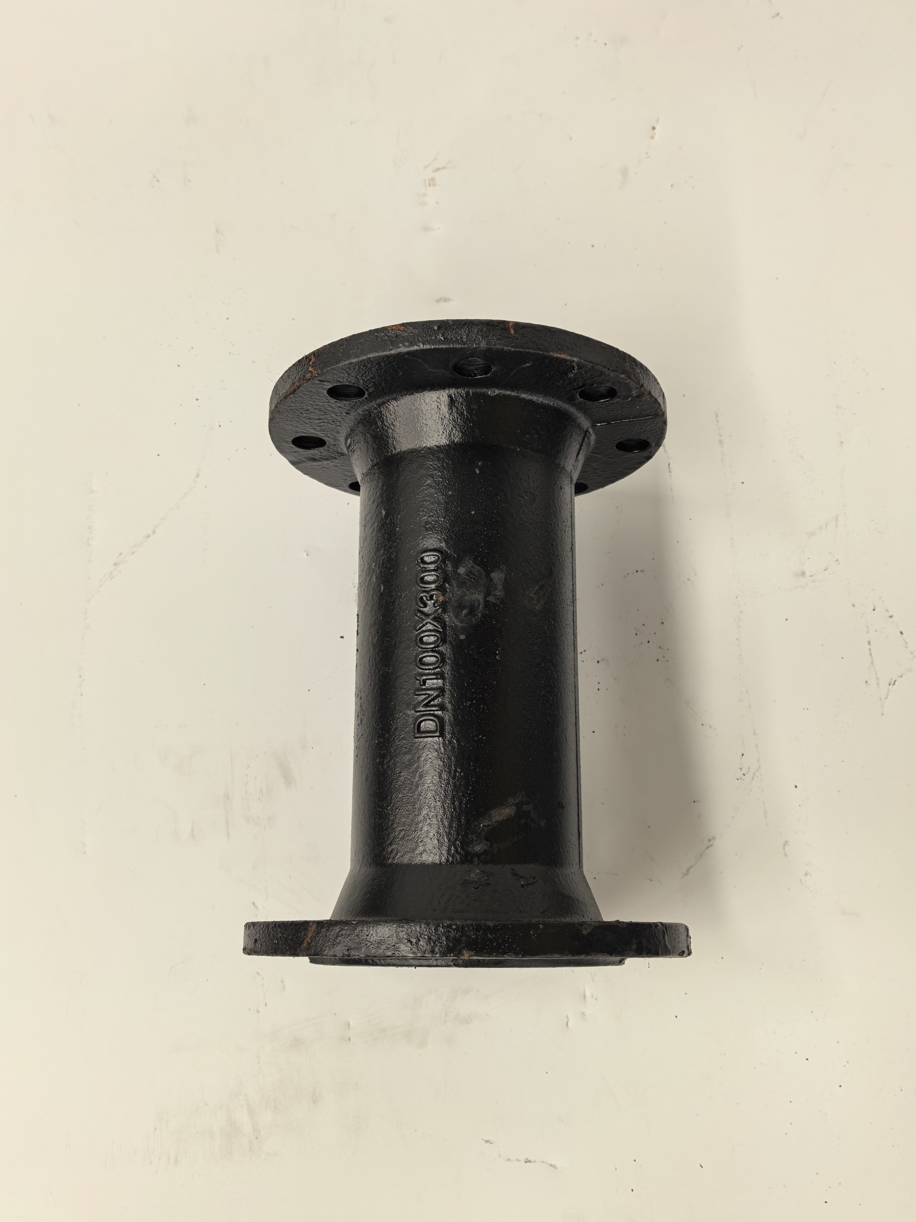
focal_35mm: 32
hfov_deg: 44.2
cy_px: 611
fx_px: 1129
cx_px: 458
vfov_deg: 56.8
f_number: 2
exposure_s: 1/100
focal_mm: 8.5
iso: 100
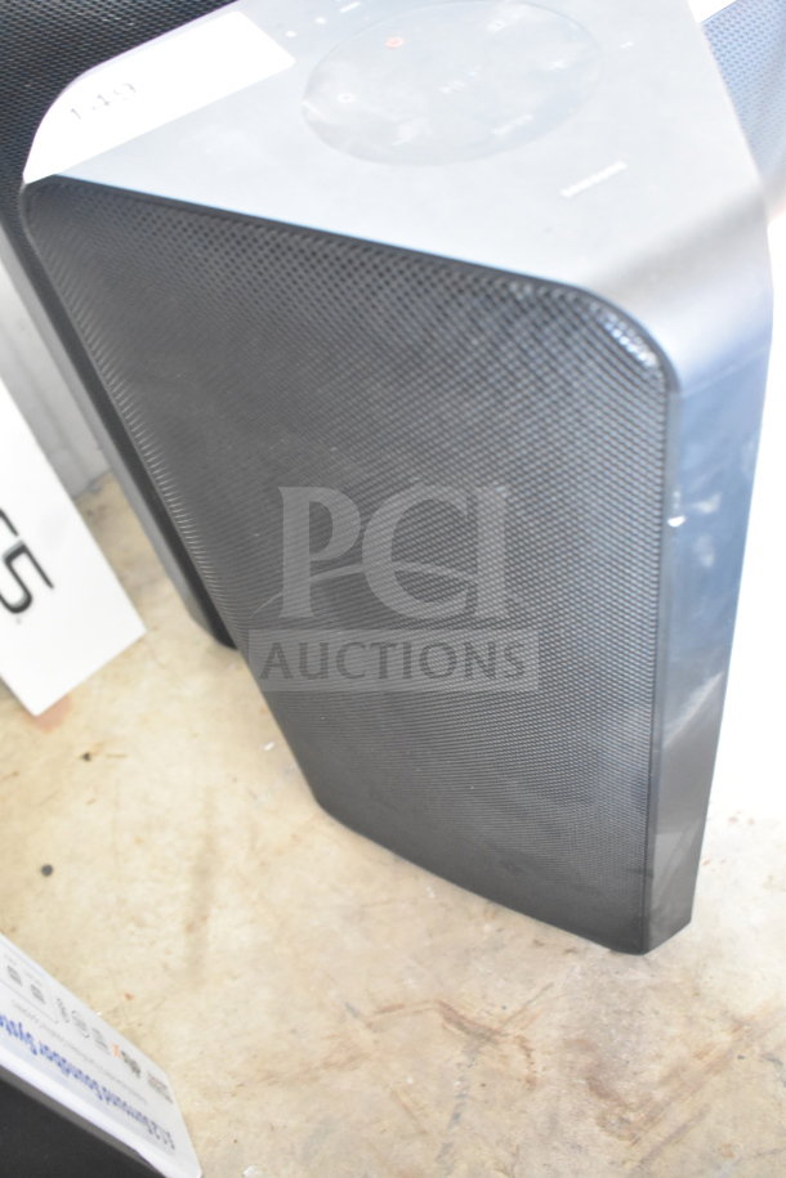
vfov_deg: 55.1
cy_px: 589
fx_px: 1130
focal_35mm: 34
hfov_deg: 38.4
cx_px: 393
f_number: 3.8
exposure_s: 1/40
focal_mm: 23
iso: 5600
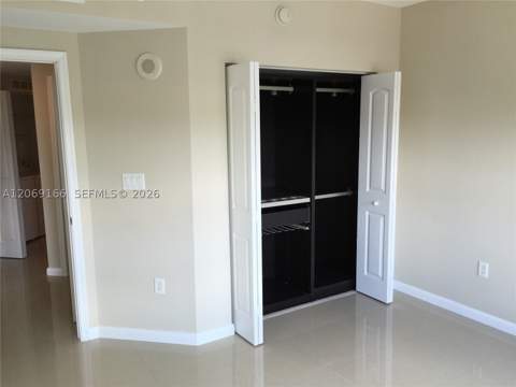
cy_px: 194
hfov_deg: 61.7
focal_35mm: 29
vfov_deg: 48.2
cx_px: 258
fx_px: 432
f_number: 2.2
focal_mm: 4.15
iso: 32
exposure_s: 1/30
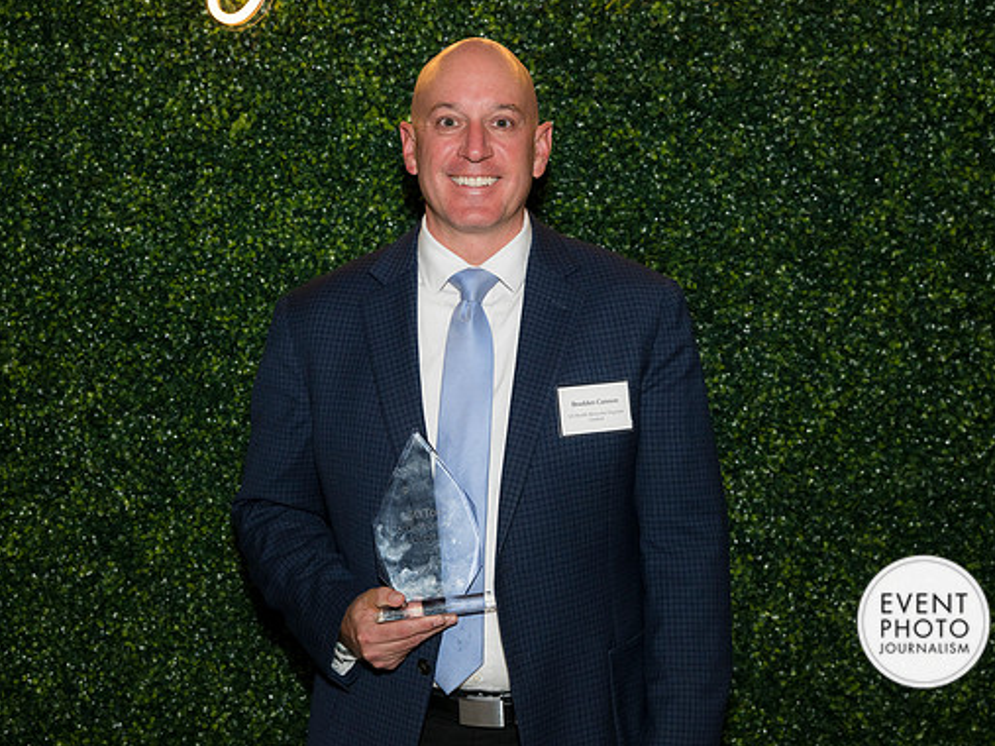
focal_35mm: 66
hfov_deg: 29.4
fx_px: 1897
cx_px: 487
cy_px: 372
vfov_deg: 22.2
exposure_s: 1/160
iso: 640
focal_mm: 60
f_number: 5
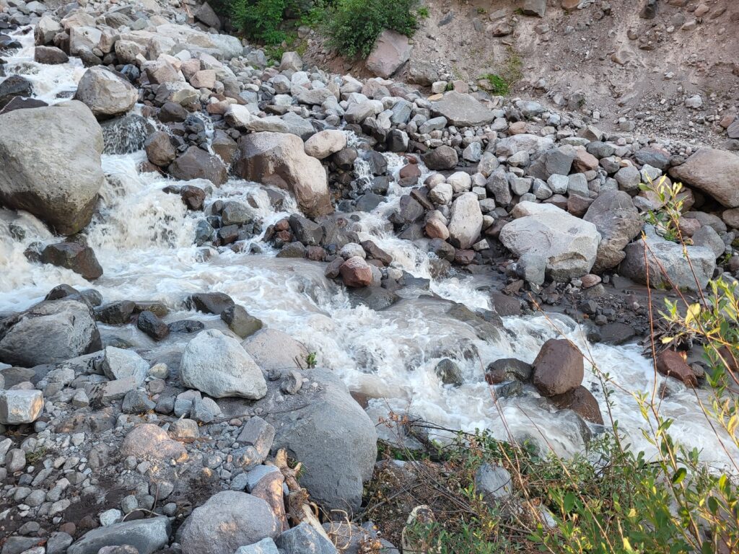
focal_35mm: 26
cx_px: 370
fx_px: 555
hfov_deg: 67.3
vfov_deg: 53.1
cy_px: 277
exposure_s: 1/100
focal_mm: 5.4
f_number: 1.8
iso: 100
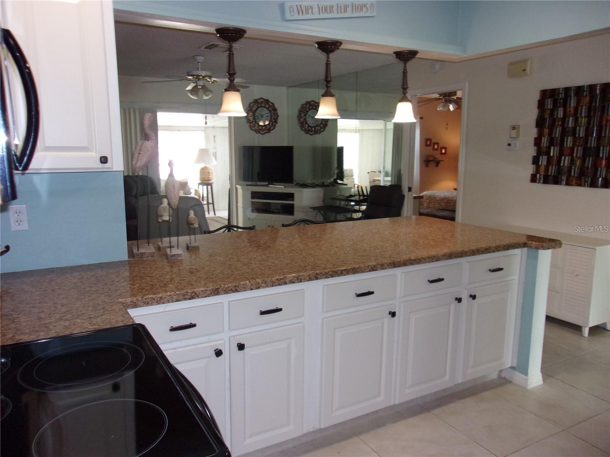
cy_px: 228
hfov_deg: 65.3
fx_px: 476
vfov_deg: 51.4
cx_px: 305
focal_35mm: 27
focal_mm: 4.9
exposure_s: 1/34
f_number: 3
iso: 200
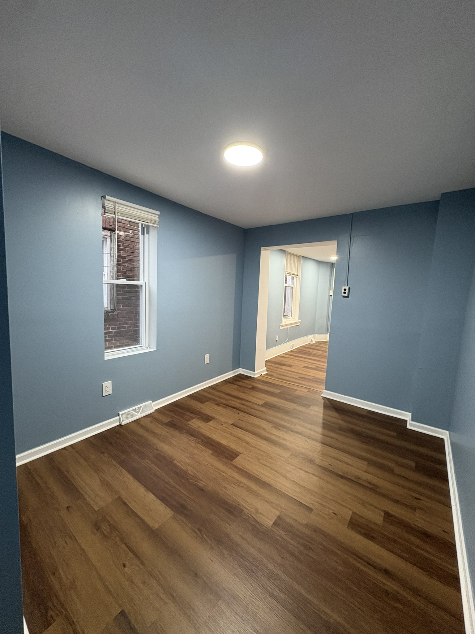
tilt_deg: -4.8
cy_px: 317
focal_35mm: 14
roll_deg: -2.6
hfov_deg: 85.7
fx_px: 256
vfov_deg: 102.1
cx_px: 238
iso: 250
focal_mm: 2.22
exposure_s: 1/60
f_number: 2.2
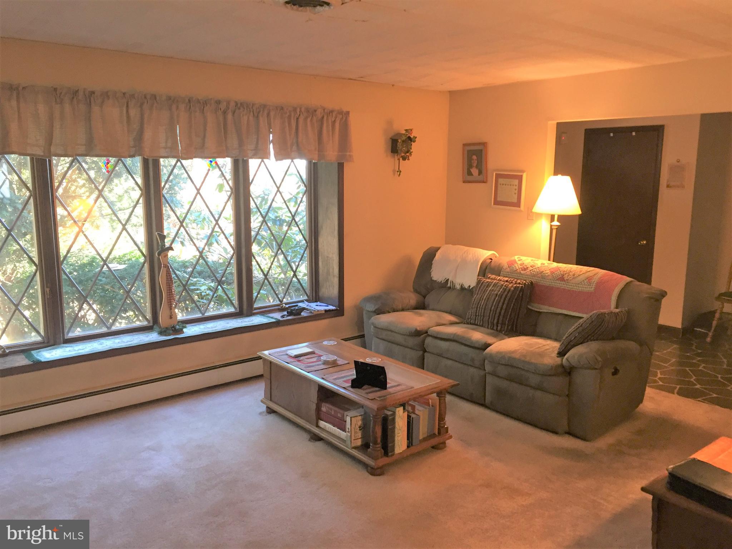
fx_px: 613
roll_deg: -0.3
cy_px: 274
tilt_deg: -8.1
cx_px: 366
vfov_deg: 48.2
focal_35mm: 29
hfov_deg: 61.7
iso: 100
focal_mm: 4.15
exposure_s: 1/30
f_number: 2.2
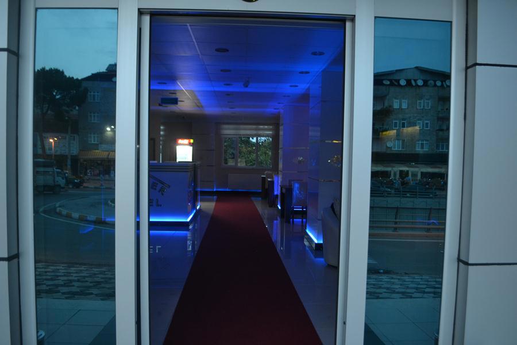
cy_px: 172
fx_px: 388
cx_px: 258
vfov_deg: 47.9
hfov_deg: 67.4
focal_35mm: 27
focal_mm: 18
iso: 640
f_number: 3.5
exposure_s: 1/15
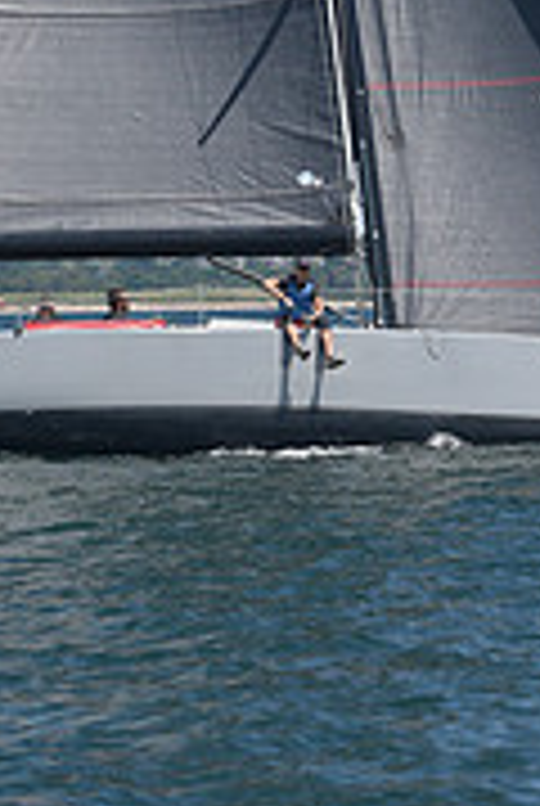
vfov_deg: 7.3
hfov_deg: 5.0
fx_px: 6163
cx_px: 322
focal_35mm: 275
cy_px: -414
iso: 320
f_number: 6.3
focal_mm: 85
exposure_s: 1/800
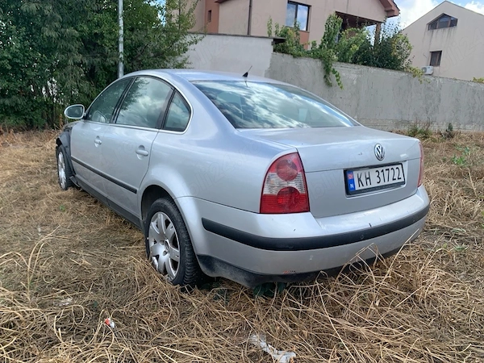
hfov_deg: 67.3
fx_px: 364
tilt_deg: -11.2
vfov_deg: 53.1
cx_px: 242
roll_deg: -2.5
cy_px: 182
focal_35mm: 26
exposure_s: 1/815
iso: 25
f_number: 1.8
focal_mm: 4.25
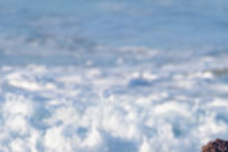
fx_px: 13039
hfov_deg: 1.0
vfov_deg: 0.7
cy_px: 219
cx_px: 220
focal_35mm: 2059
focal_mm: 500
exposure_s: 1/2000
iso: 250
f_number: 5.6
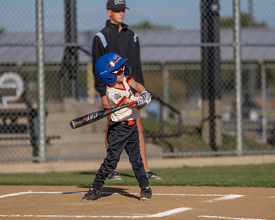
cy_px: 114
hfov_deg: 7.9
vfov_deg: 6.3
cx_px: 118
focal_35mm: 245
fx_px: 1994
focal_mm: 200
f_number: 2.8
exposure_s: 1/3200
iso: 100
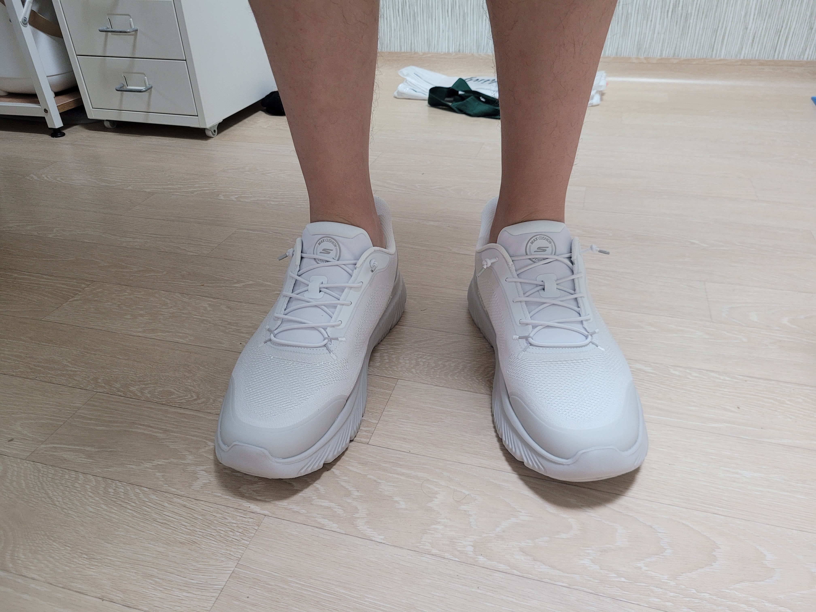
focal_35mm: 26
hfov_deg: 67.3
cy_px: 306
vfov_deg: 53.1
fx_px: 613
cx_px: 408
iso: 200
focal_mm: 5.4
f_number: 1.8
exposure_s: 1/60
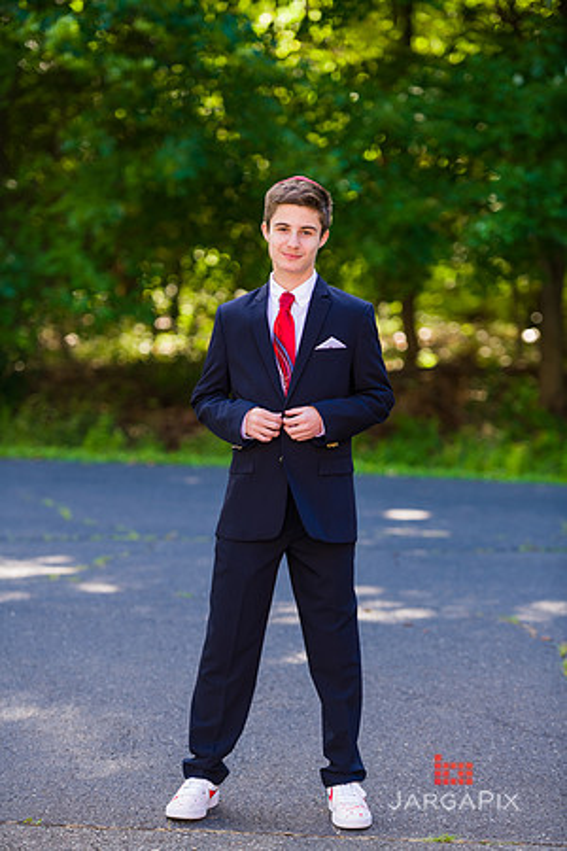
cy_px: 426
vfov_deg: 17.1
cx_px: 284
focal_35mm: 120
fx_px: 2835
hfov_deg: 11.4
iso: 200
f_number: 3.2
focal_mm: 120
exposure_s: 1/200
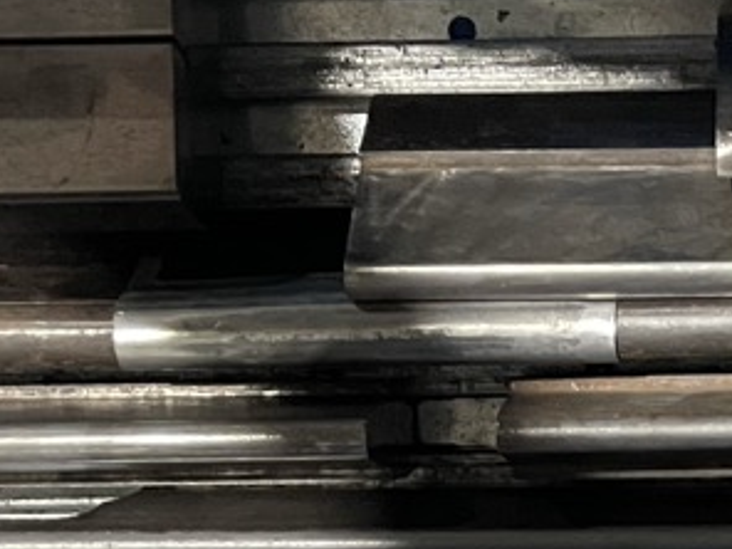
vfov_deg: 13.0
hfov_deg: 17.8
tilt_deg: -79.1
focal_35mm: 108
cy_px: 821
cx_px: 732
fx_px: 2284
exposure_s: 1/40
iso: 640
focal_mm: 5.1
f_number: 1.6
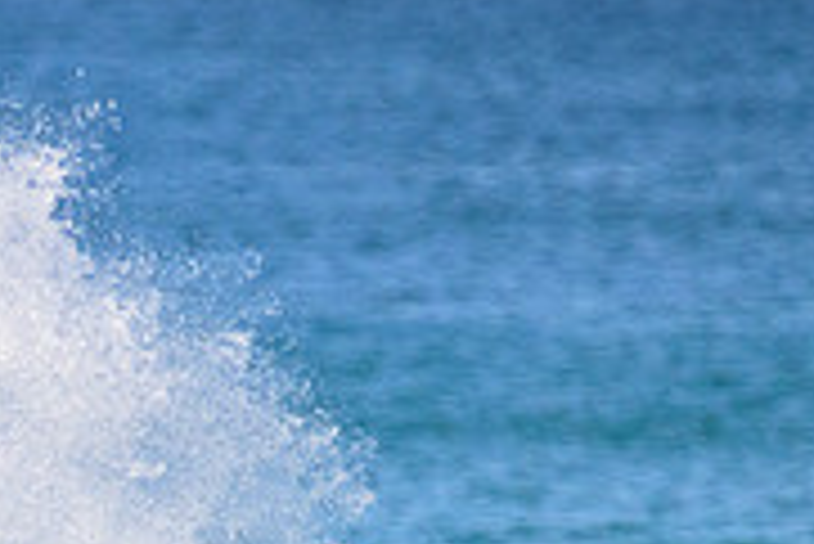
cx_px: -220
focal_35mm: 2307
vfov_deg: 0.6
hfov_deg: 0.9
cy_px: 789
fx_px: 52204
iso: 1800
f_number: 11
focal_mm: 720
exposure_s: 1/2000
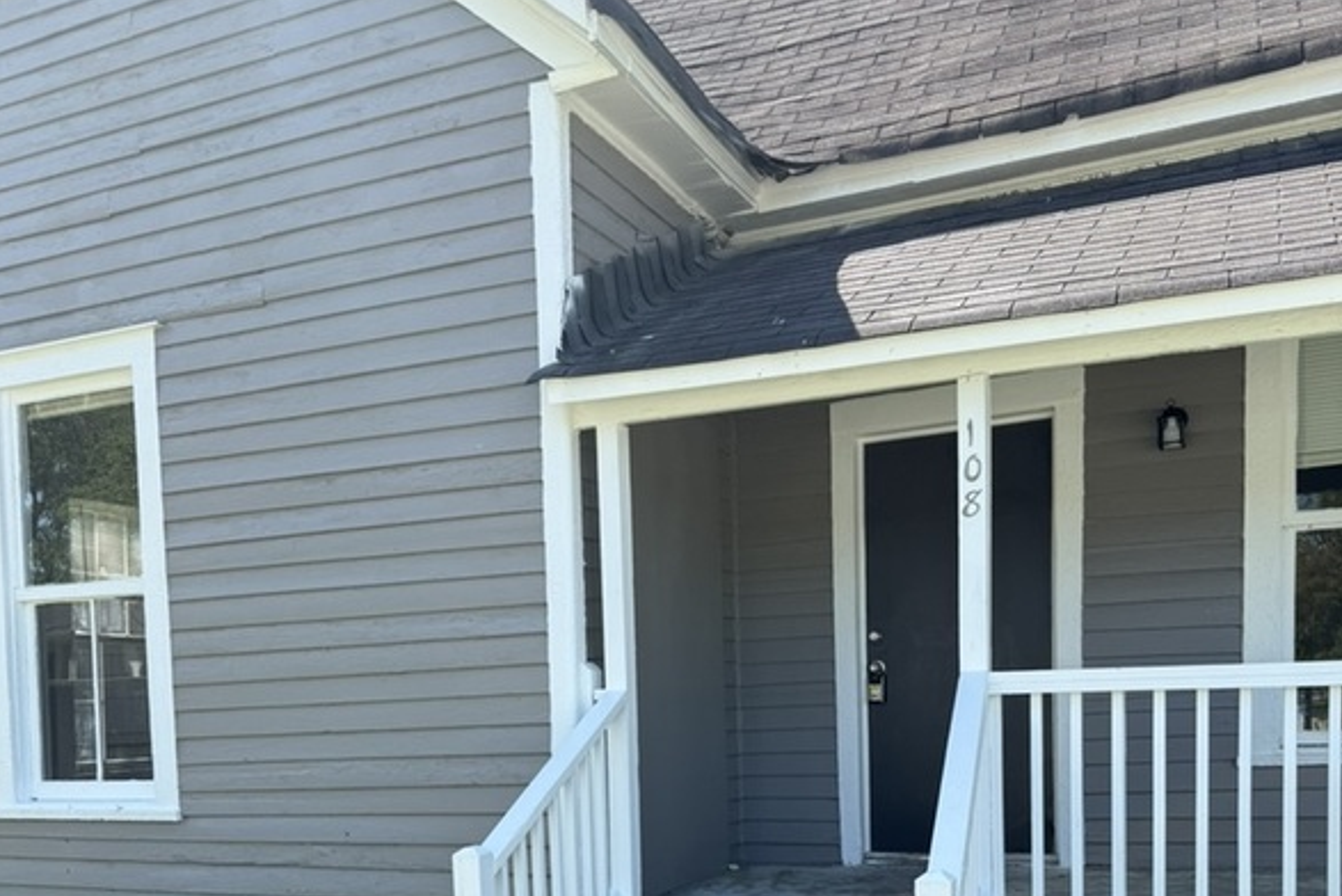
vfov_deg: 36.7
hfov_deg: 55.8
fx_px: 1268
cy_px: 789
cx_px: 658
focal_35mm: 34
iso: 80
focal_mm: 6.76
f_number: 1.78
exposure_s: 1/1211
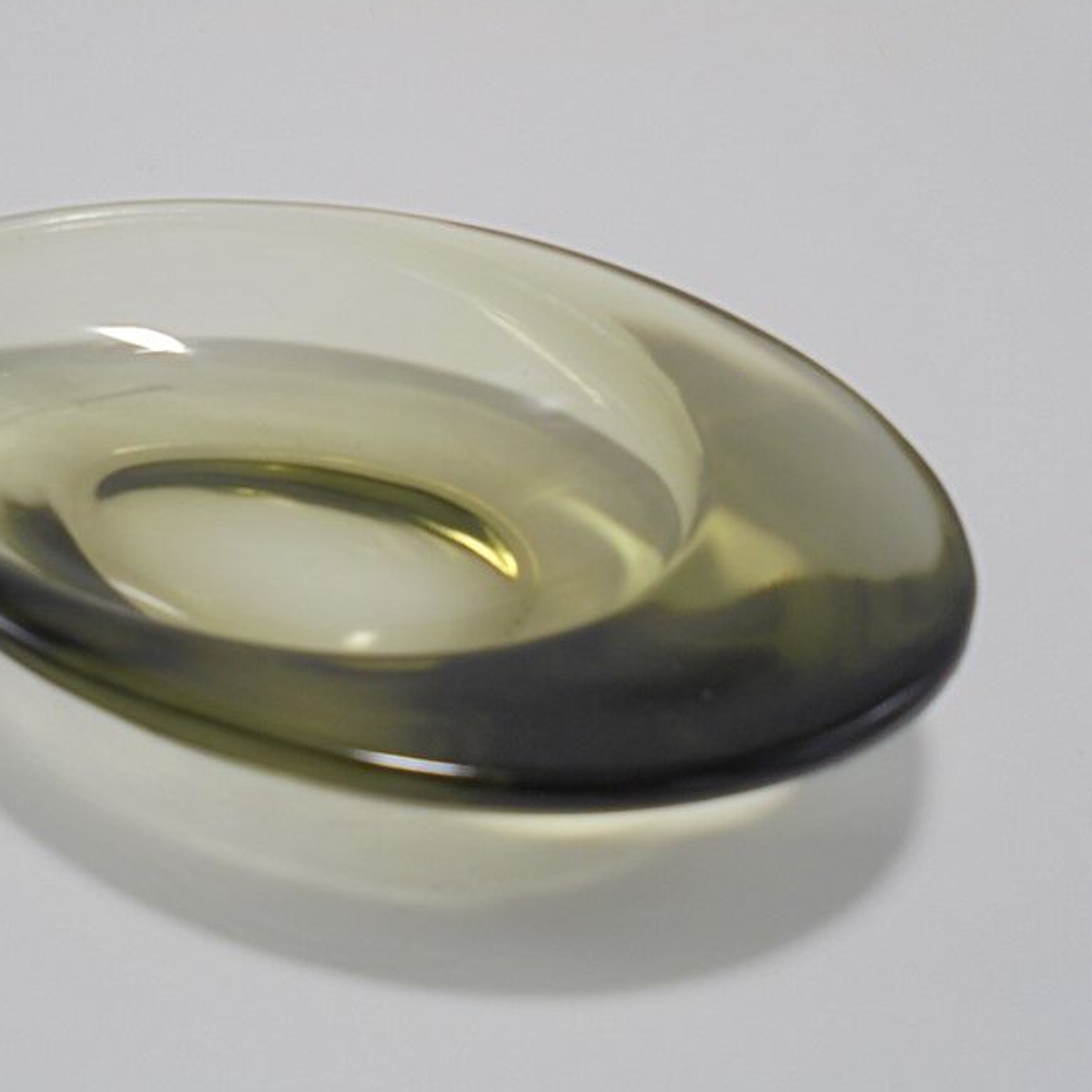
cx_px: 351
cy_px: 539
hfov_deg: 46.4
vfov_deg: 47.2
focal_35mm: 35
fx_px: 1249
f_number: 3.7
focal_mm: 5.3
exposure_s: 1/40
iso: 100
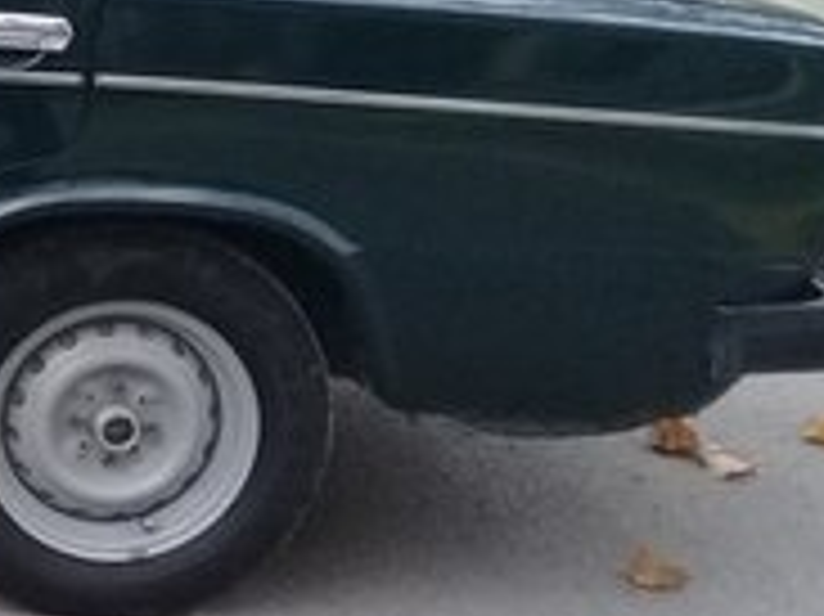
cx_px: -599
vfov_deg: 13.2
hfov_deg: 15.4
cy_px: 214
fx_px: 2664
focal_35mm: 112
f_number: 2.2
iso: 100
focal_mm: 3.3
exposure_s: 1/33
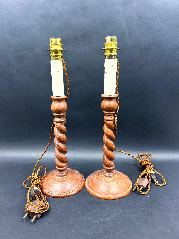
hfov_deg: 56.8
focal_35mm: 24
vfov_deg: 71.6
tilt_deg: -15.7
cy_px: 120
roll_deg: +0.8
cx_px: 90
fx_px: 166
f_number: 1.78
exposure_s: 1/50
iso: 250
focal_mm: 6.76
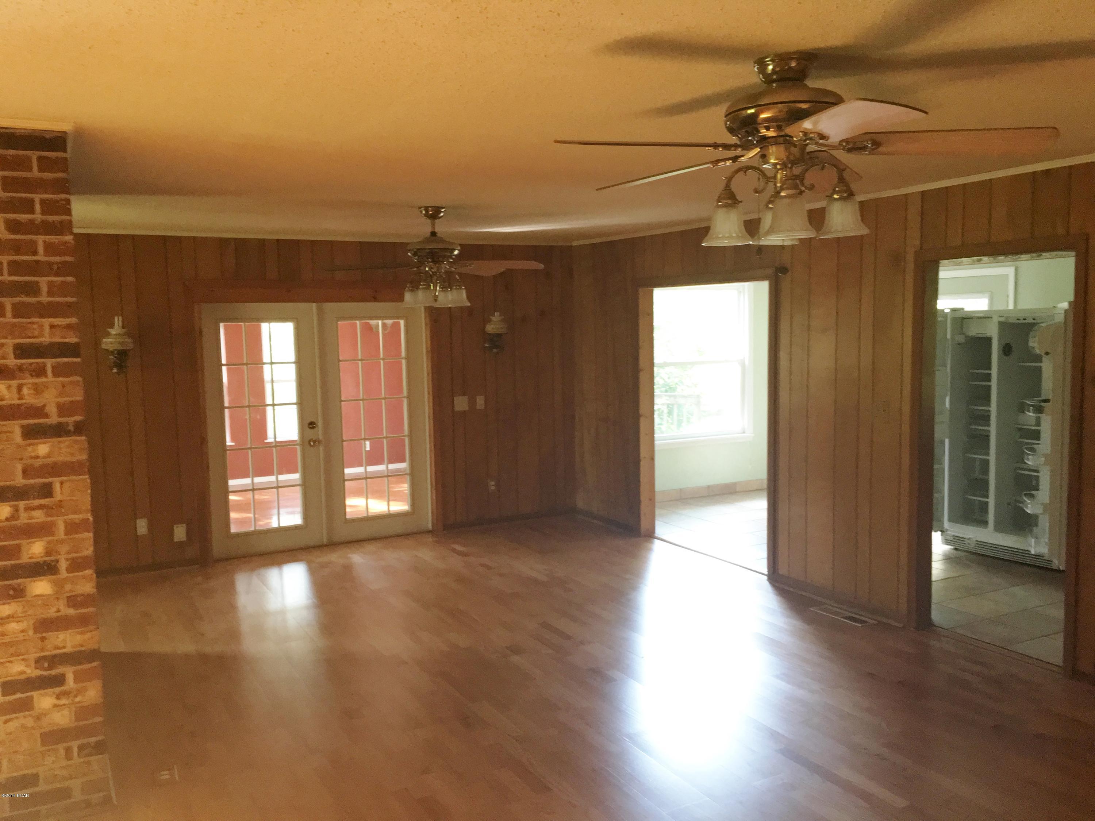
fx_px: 917
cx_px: 548
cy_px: 410
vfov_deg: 48.2
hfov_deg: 61.7
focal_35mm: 29
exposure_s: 1/20
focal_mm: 4.15
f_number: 2.2
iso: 200
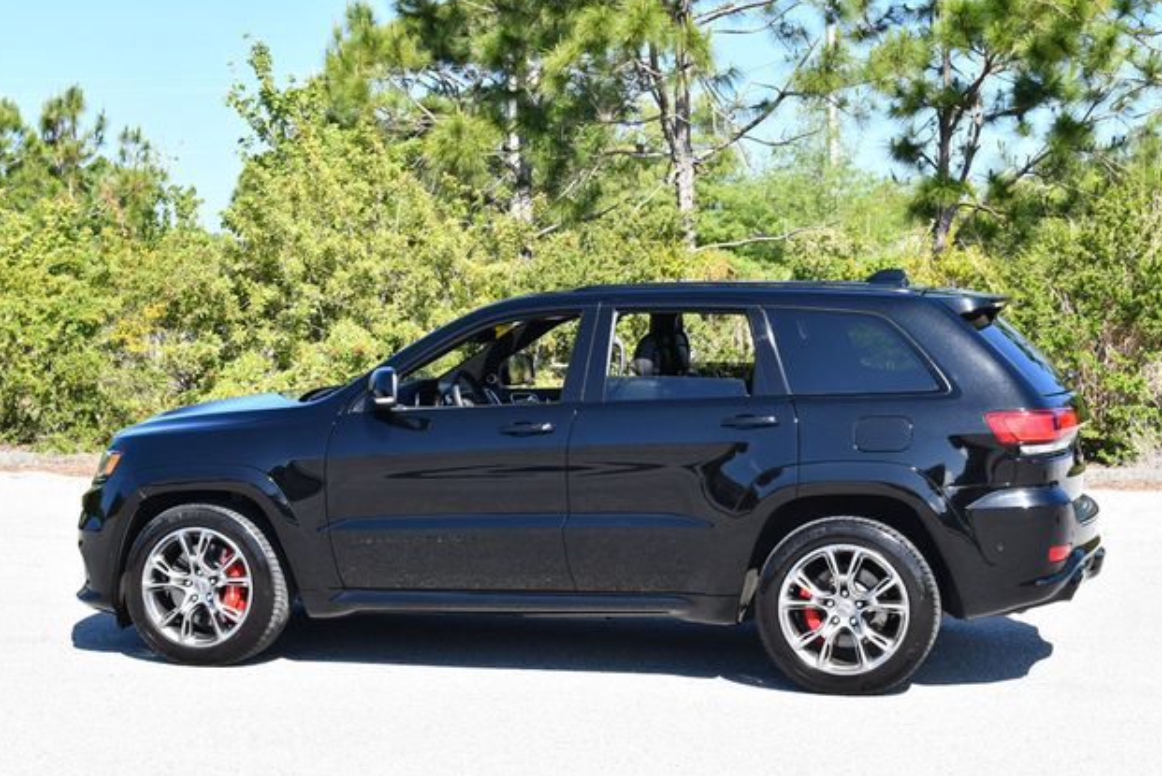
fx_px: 2132
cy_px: 389
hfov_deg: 30.5
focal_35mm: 66
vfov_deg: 20.6
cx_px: 586
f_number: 7.1
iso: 200
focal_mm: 32
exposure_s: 1/250
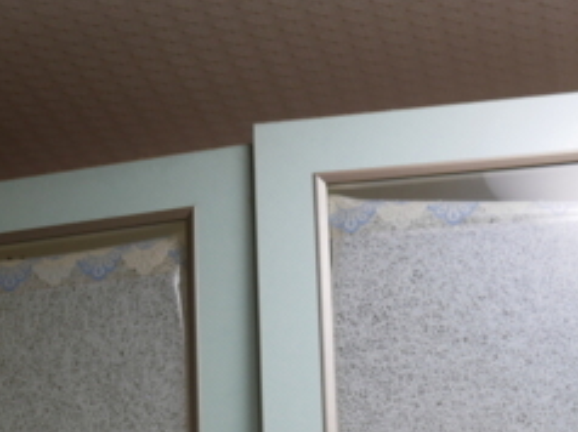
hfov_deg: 19.3
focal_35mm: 101
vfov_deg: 14.2
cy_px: 506
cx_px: 136
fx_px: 1685
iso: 200
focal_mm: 20
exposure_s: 1/125
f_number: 1.8
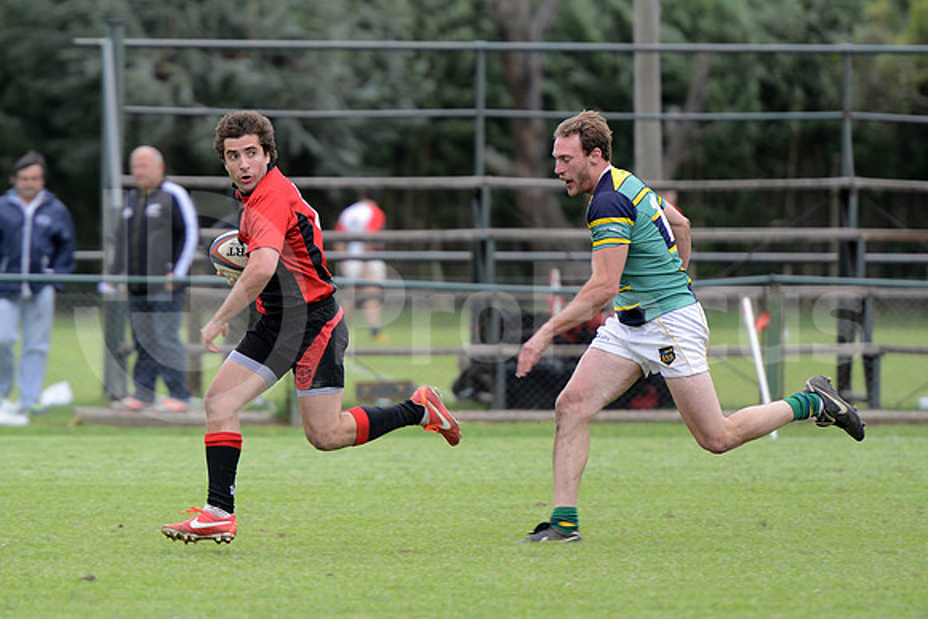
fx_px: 6961
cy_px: 310
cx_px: 464
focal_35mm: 270
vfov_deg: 5.1
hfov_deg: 7.6
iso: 640
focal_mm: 270
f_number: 4
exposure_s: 1/500
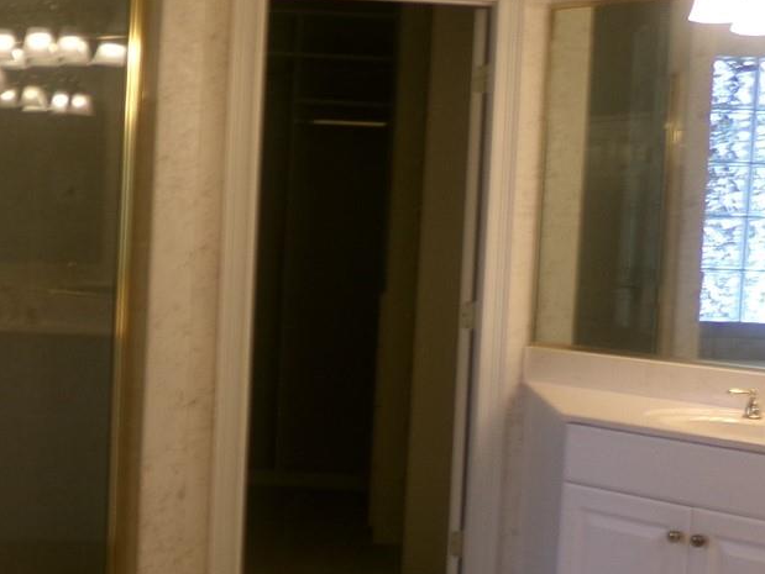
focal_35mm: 62
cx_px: 353
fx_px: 1371
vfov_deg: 23.7
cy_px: 299
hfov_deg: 31.2
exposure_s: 1/34
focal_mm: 4.3
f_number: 3.7
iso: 154
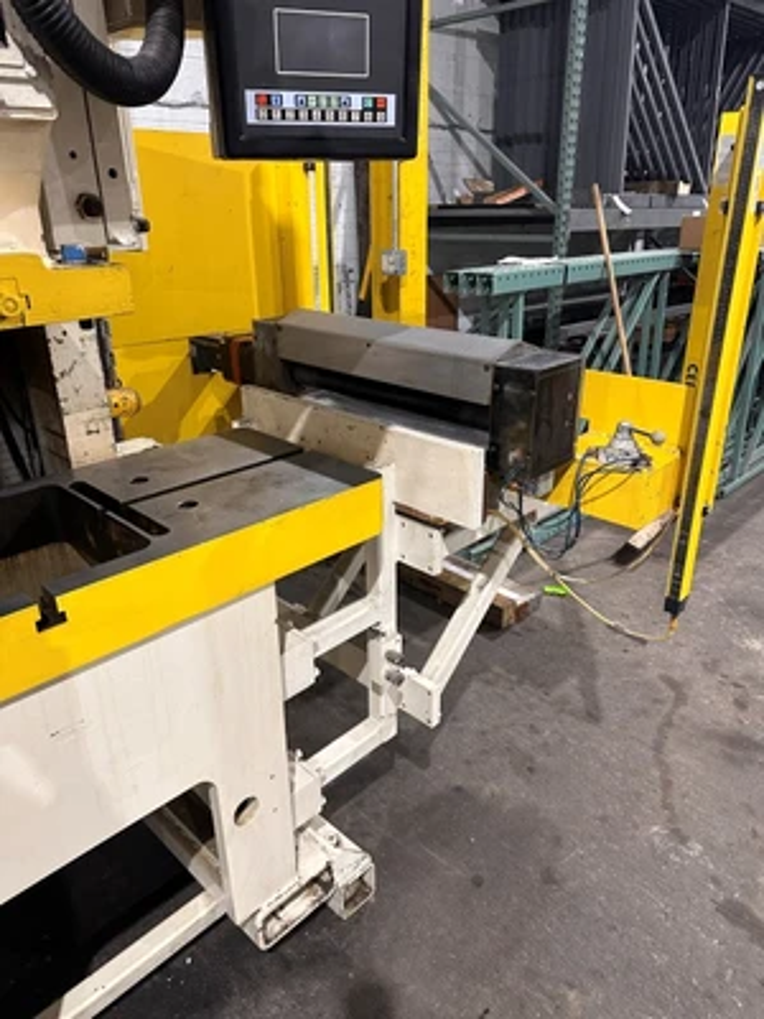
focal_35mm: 24
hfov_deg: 56.8
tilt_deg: -23.6
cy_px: 510
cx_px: 382
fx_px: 706
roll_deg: +0.9
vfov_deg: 71.6
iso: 320
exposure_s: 1/60
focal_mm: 6.86
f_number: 1.78
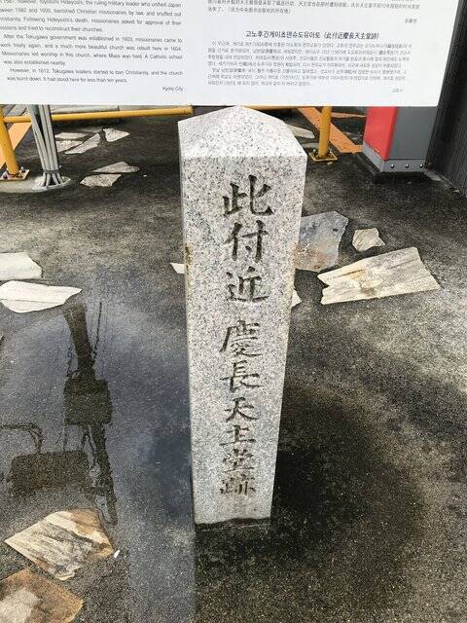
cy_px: 312
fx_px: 504
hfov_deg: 49.7
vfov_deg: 63.4
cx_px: 234
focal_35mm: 28
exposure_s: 1/532
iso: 20
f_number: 1.8
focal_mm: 3.99
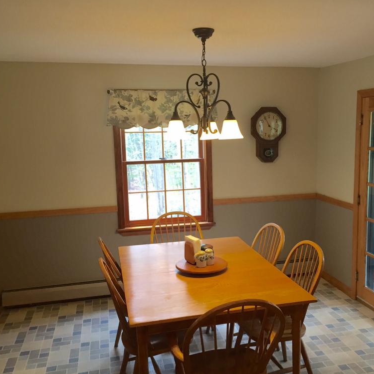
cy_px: 188
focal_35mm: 35
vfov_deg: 47.2
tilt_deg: -8.9
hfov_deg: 47.0
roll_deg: +0.6
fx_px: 428
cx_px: 218
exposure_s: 1/30
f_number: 2.2
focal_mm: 4.15
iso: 32
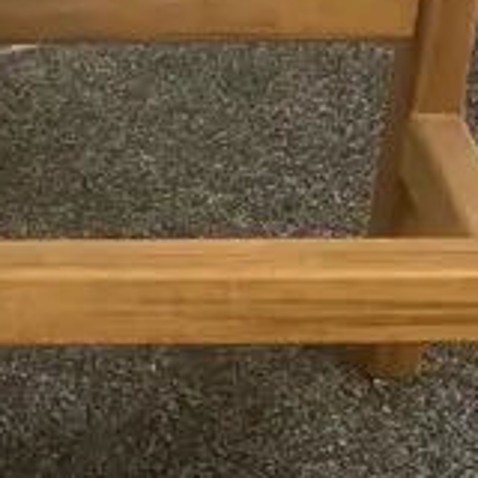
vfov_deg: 11.0
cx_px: -251
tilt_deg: -28.2
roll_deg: -0.6
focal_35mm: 158
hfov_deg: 10.6
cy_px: 51
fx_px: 2468
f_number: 1.8
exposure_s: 1/50
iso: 200
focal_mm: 3.99
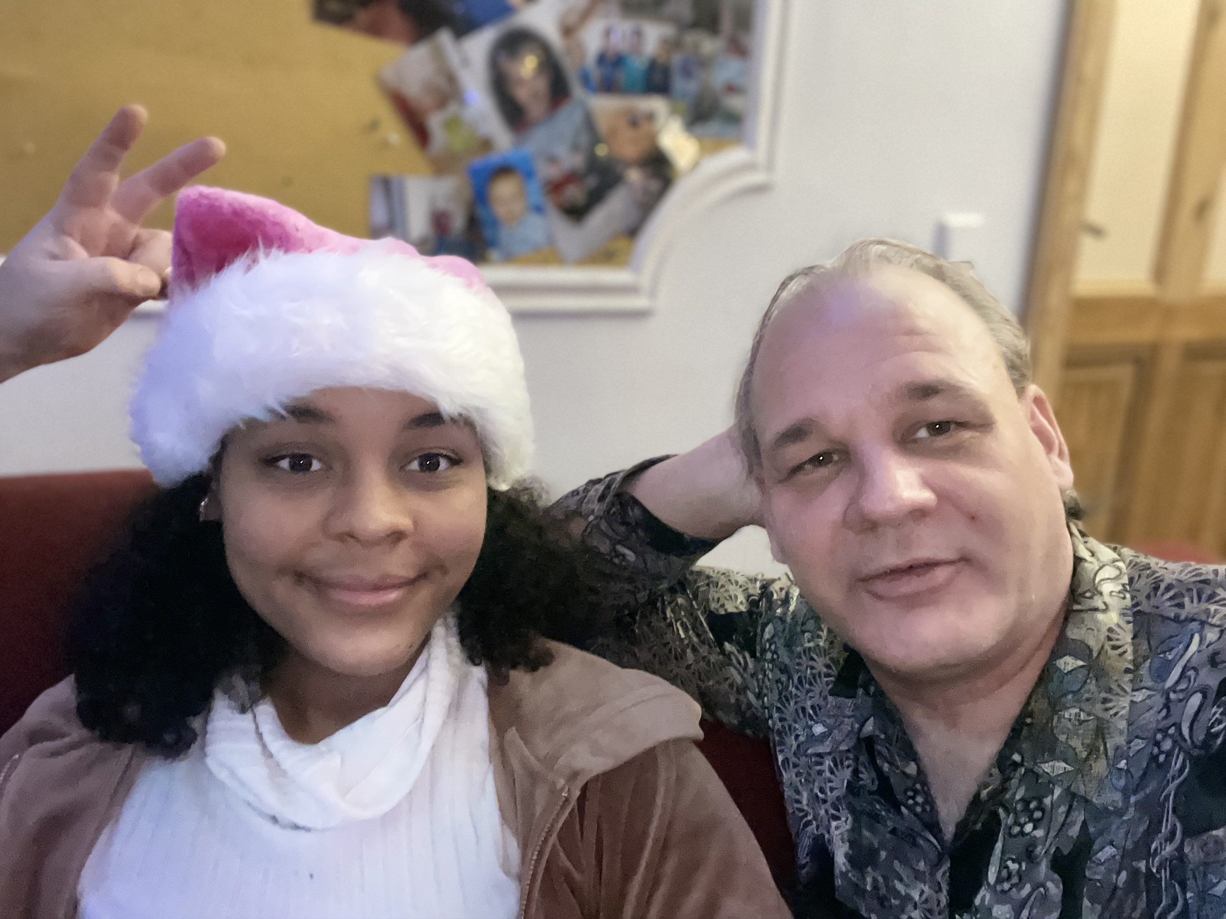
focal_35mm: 30
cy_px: 460
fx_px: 1063
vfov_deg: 46.8
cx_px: 613
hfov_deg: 60.0
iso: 1000
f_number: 2.2
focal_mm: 2.71
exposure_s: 1/19
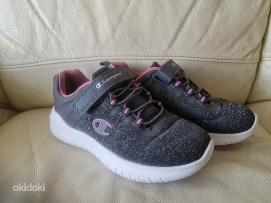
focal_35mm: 23
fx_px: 180
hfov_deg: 73.9
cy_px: 102
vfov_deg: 58.9
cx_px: 136
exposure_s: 1/100
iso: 400
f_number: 1.8
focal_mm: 6.4
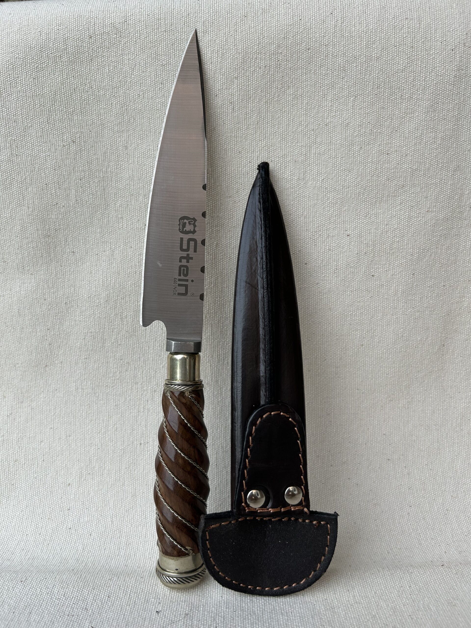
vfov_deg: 67.3
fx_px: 472
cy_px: 314
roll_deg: -0.4
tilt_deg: -9.2
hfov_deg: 53.1
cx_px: 236
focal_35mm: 26
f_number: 1.5
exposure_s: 1/1000
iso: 50
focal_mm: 5.7
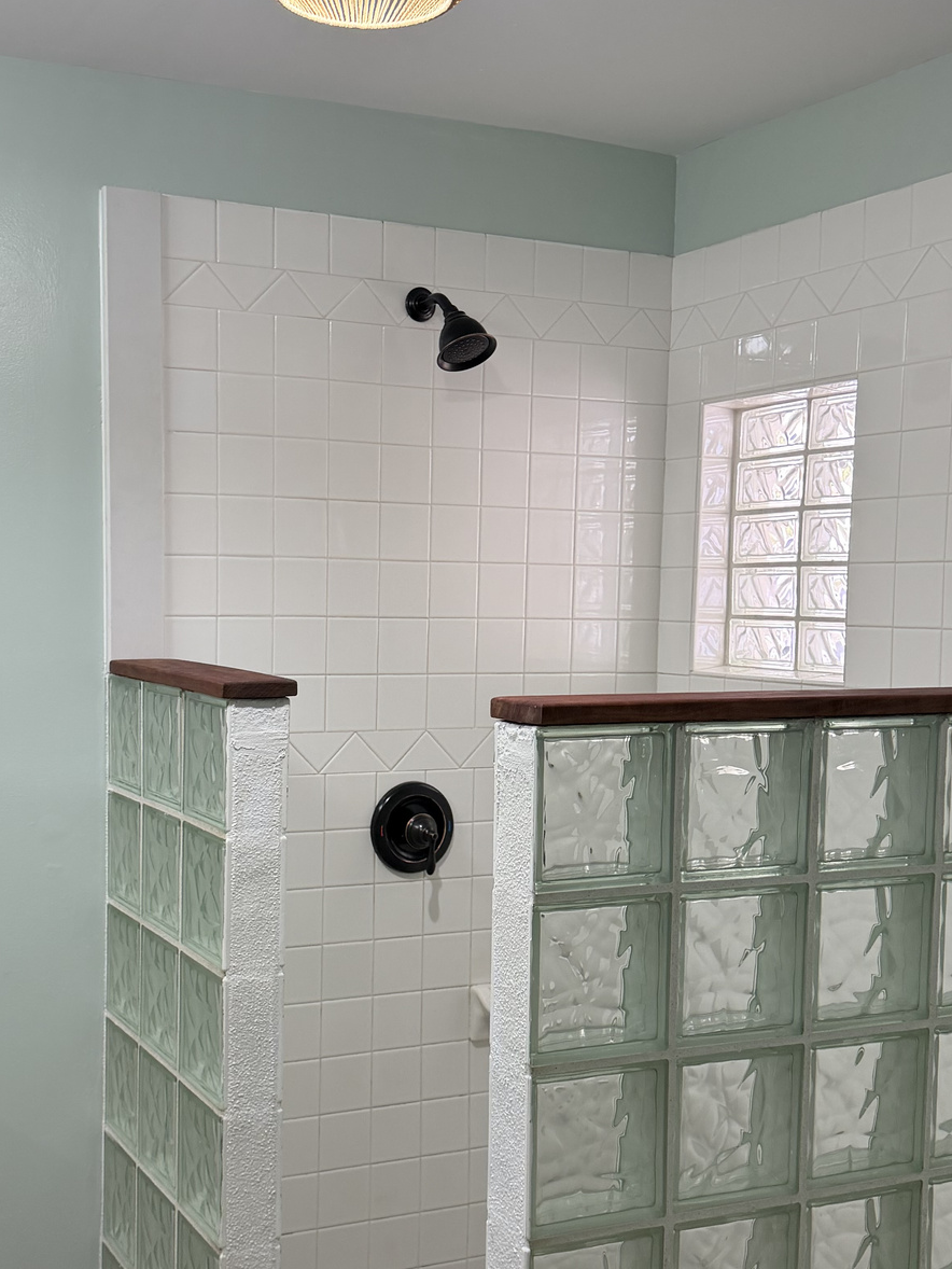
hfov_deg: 32.7
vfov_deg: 42.9
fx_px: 1613
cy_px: 700
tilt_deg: -4.8
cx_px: 361
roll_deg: -1.4
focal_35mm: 44
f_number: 1.78
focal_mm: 6.76
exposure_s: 1/60
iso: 200
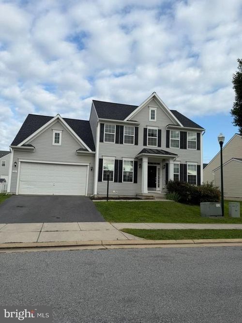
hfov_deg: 56.8
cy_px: 162
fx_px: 224
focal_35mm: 24
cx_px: 121
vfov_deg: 71.6
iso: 80
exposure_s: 1/3953
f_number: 1.78
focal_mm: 6.76
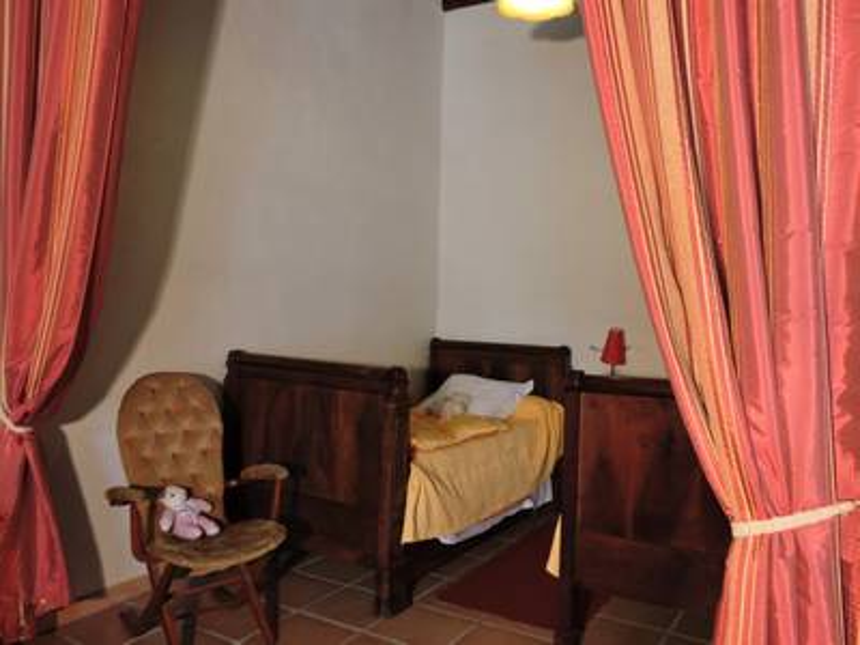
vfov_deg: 46.8
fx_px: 745
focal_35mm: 30
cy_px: 322
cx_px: 430
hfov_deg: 60.0
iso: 400
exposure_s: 1/25
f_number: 3.5
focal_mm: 5.4
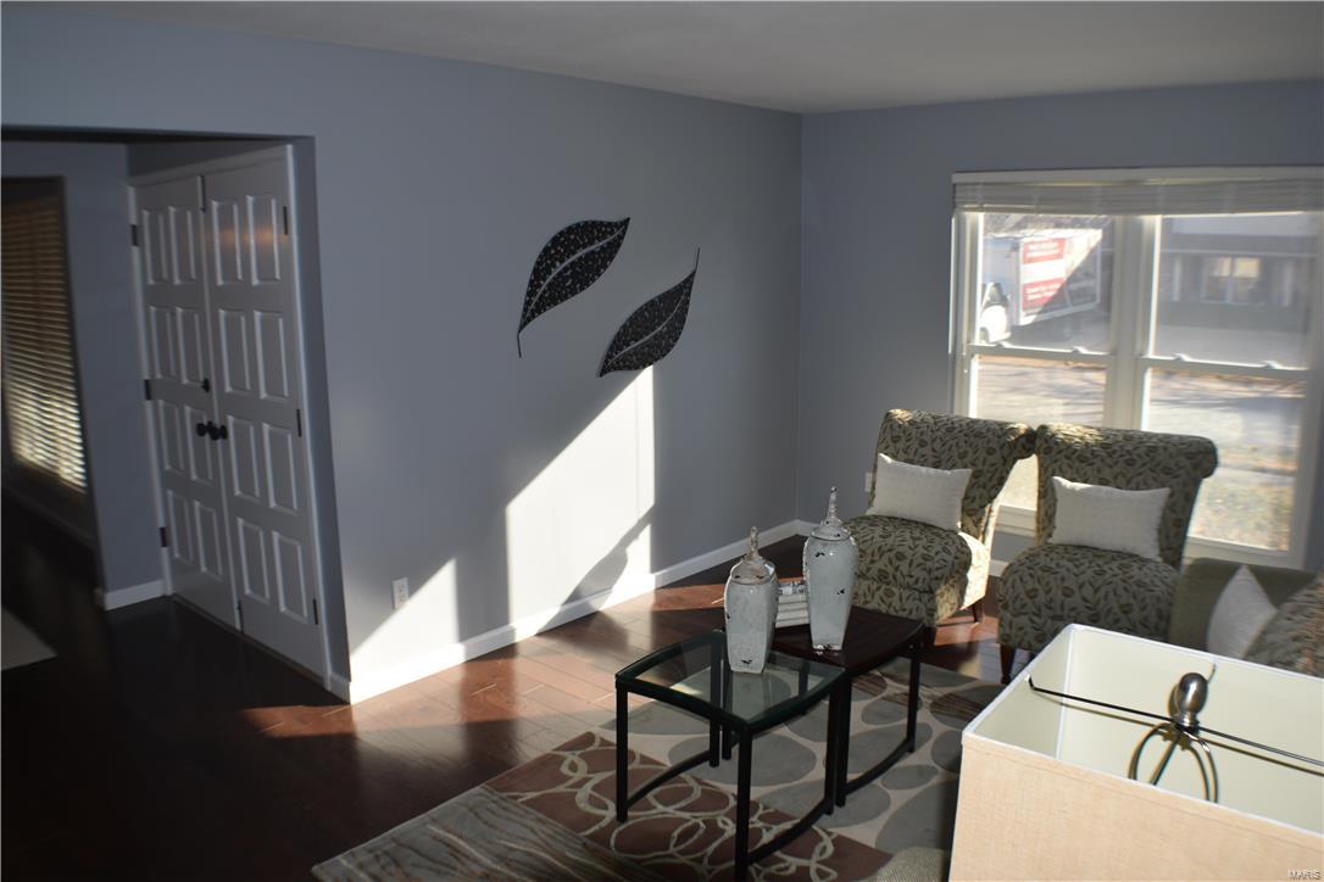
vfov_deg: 36.9
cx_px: 662
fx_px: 1324
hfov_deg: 53.1
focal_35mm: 36
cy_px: 441
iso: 140
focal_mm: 24
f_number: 5.6
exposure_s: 1/125
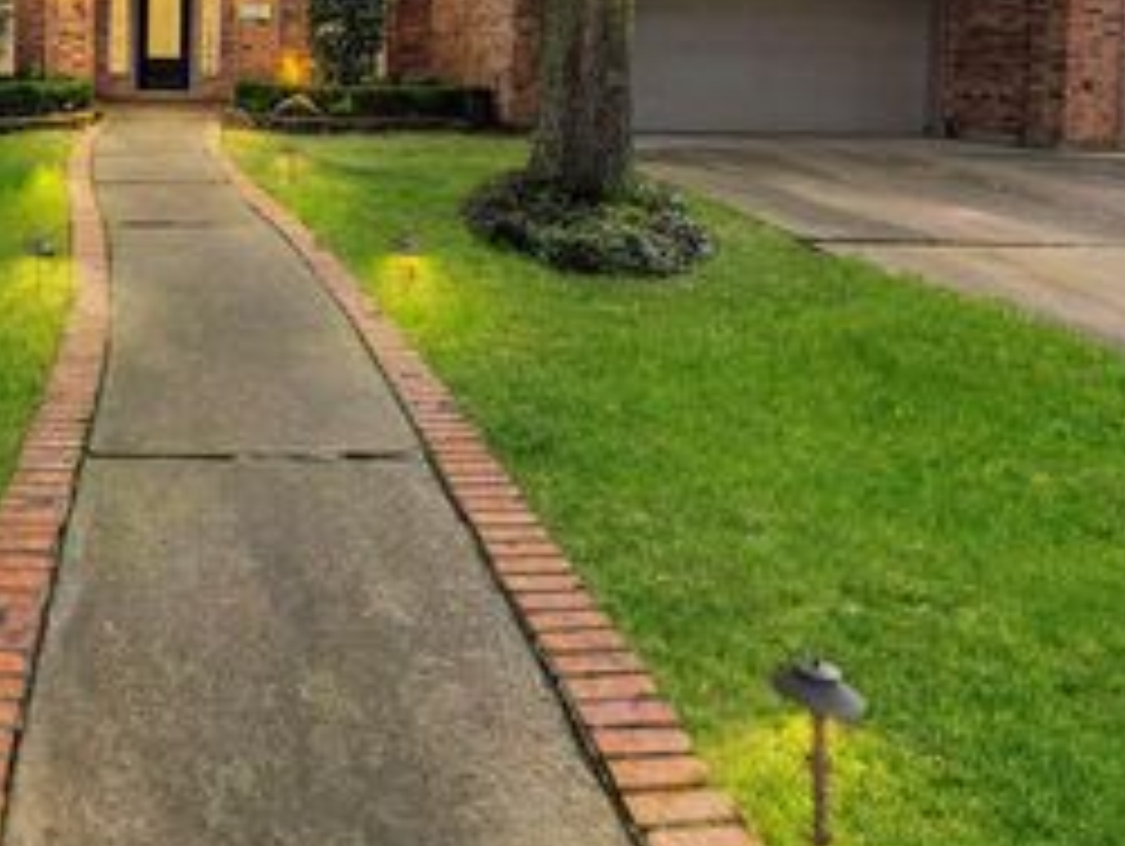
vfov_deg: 47.9
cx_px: 212
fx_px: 846
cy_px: 92
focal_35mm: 26
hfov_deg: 61.2
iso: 40
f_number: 1.9
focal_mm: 2.2
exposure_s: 1/120
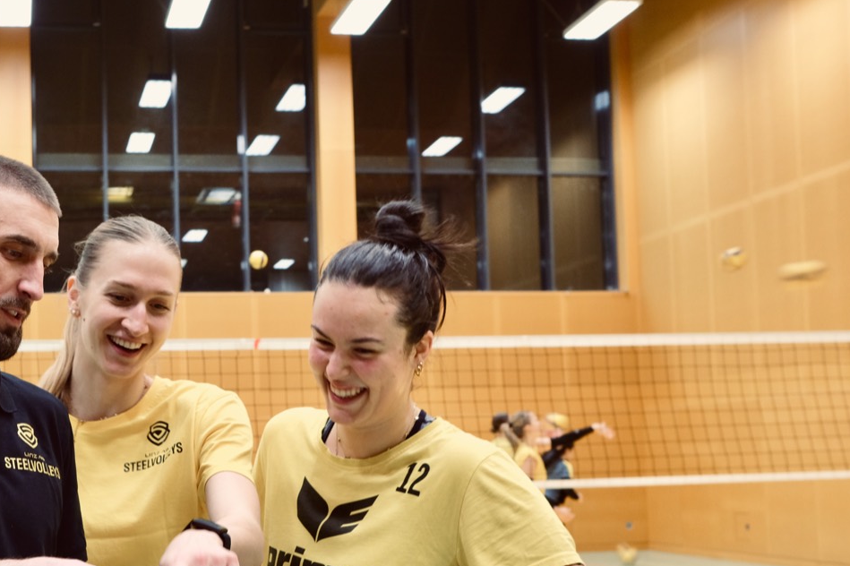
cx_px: 202
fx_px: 1392
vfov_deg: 22.9
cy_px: 383
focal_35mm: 59
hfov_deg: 33.2
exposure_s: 1/34
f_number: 4.5
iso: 1250
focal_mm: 23
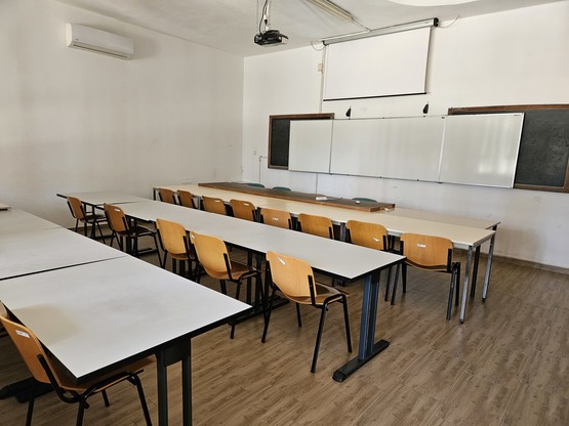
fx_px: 378
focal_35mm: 23
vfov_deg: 58.9
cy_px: 213
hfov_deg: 73.9
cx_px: 284
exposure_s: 1/100
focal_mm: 5.4
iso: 400
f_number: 1.8
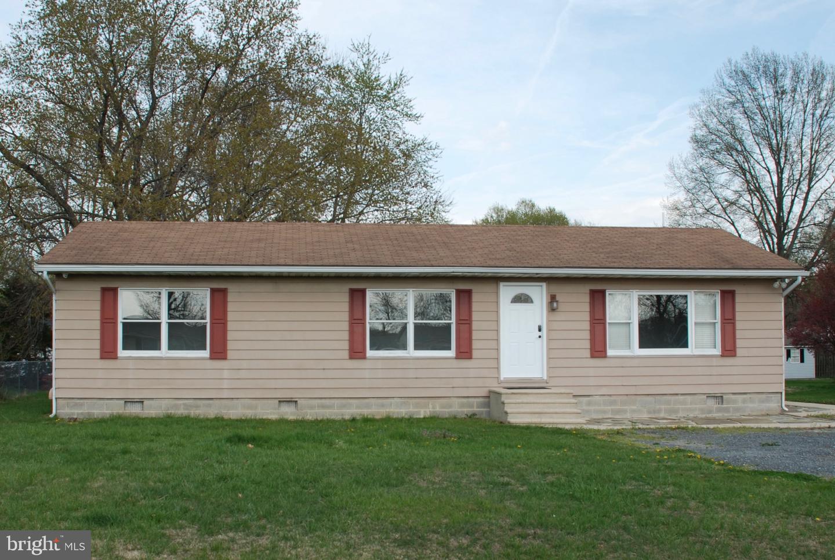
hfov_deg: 61.9
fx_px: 697
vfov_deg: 43.7
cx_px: 418
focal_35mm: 30
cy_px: 280
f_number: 7.1
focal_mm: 20
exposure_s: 1/200
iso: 100
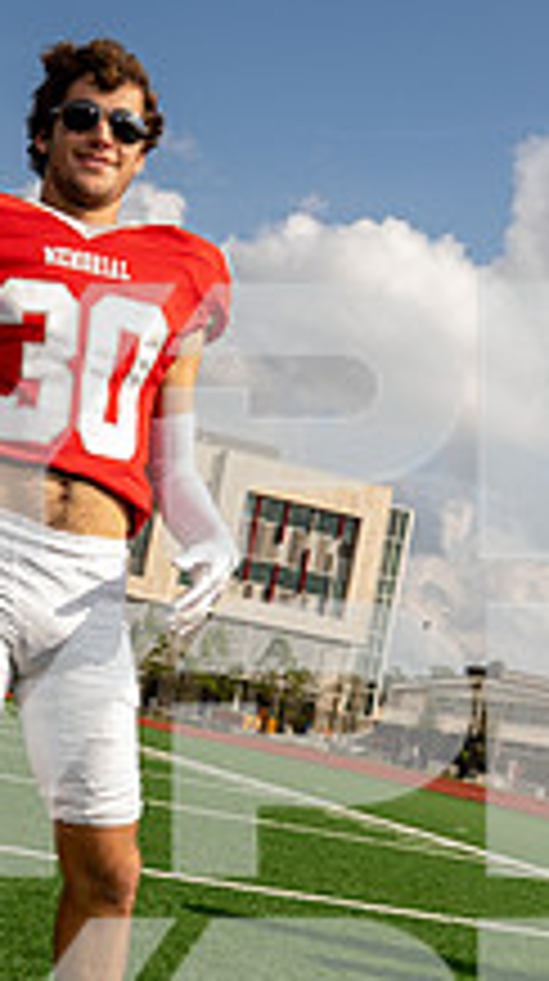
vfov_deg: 38.8
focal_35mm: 52
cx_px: 122
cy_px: 742
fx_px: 1351
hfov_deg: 22.7
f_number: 8
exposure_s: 1/250
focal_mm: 24
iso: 200
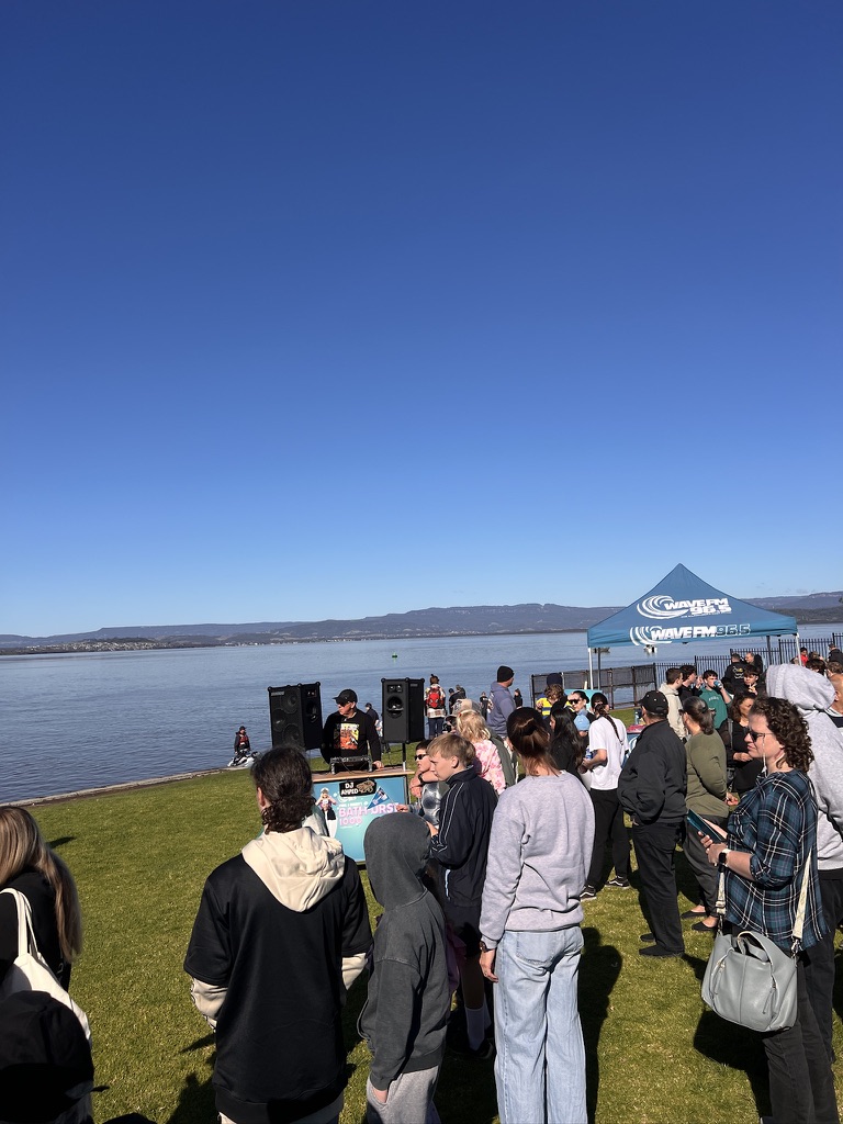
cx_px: 422
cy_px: 562
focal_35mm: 26
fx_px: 844
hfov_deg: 53.1
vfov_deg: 67.3
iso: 50
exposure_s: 1/7463
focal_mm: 5.7
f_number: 1.5
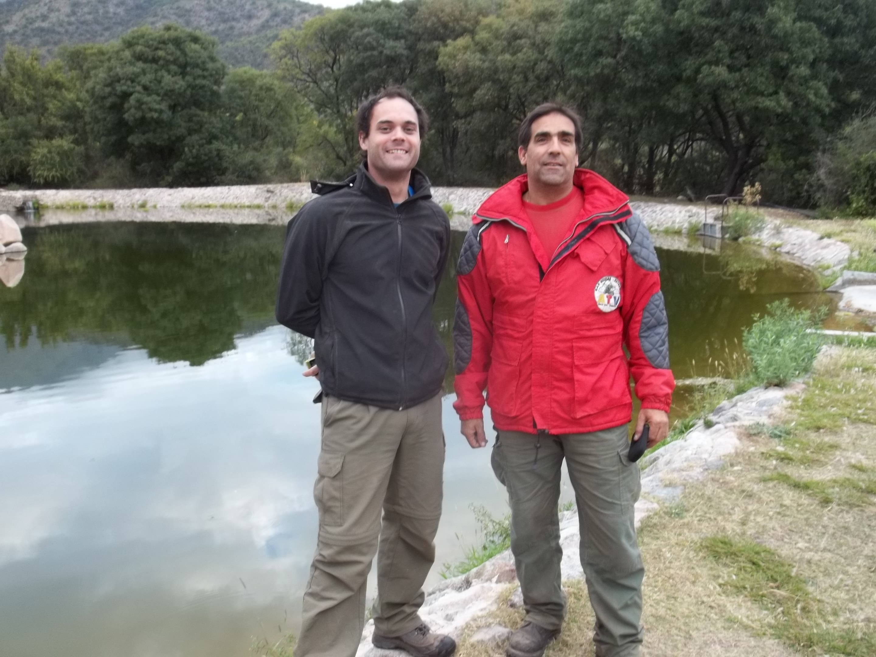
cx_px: 438
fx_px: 835
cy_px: 328
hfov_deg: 55.4
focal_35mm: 33
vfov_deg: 42.9
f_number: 3.3
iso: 64
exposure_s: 1/40
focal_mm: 5.9
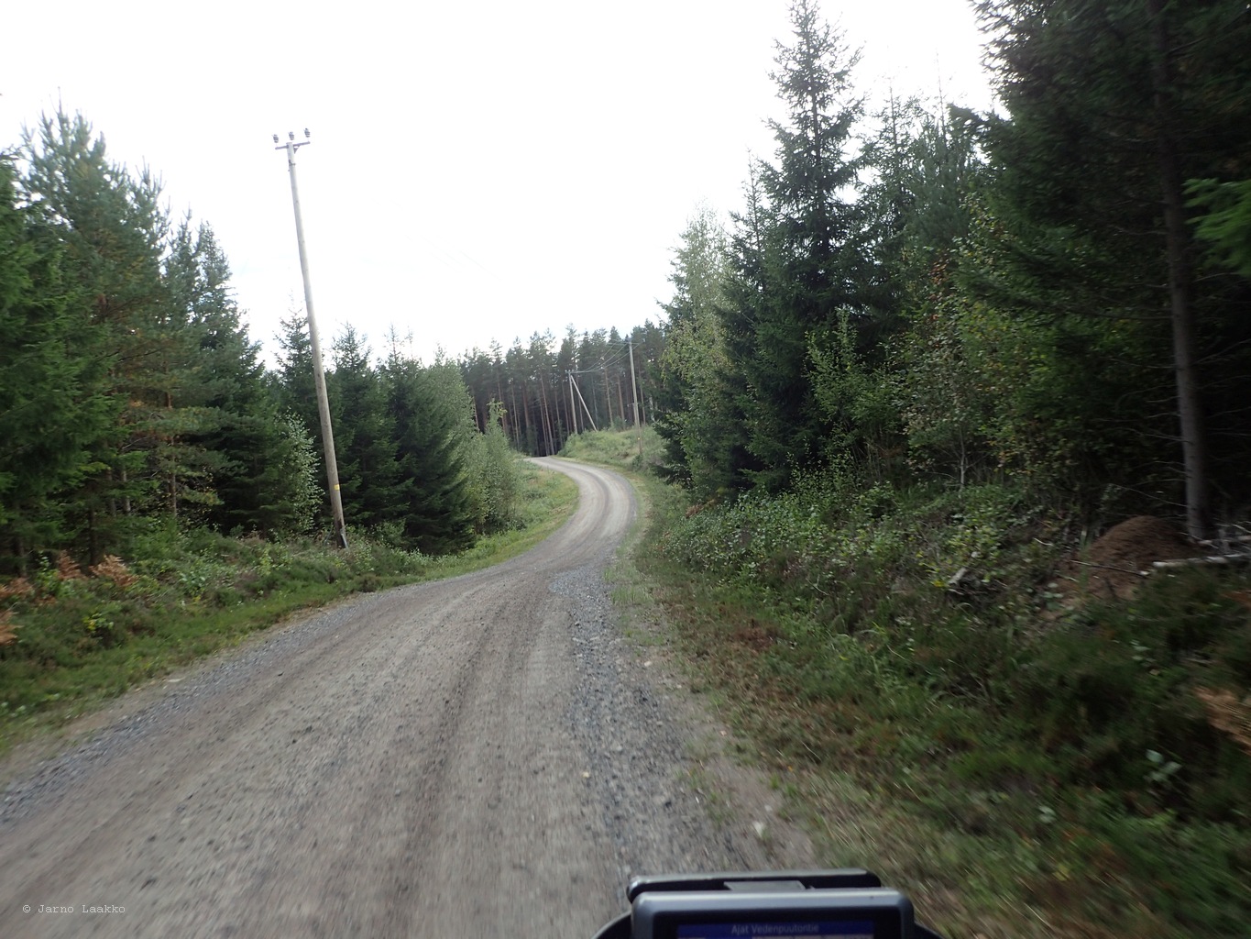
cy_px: 470
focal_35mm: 25
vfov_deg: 54.9
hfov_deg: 69.4
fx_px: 904
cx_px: 626
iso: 100
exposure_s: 1/250
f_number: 2.8
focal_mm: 4.5
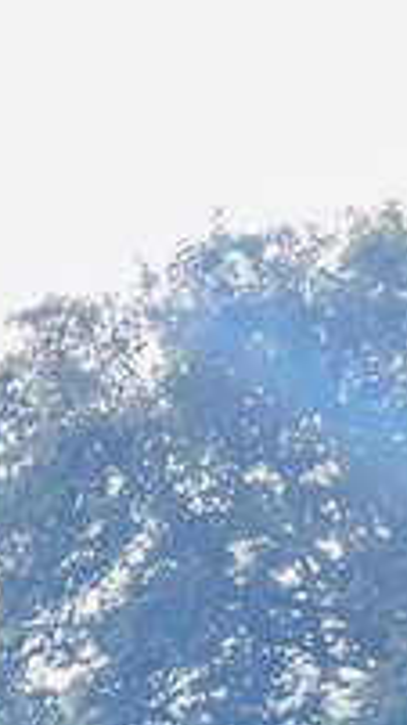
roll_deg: +2.0
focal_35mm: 144
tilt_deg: +13.4
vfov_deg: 13.4
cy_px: 1302
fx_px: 2764
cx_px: -1379
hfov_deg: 6.4
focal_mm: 5.7
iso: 50
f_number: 1.5
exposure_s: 1/1209
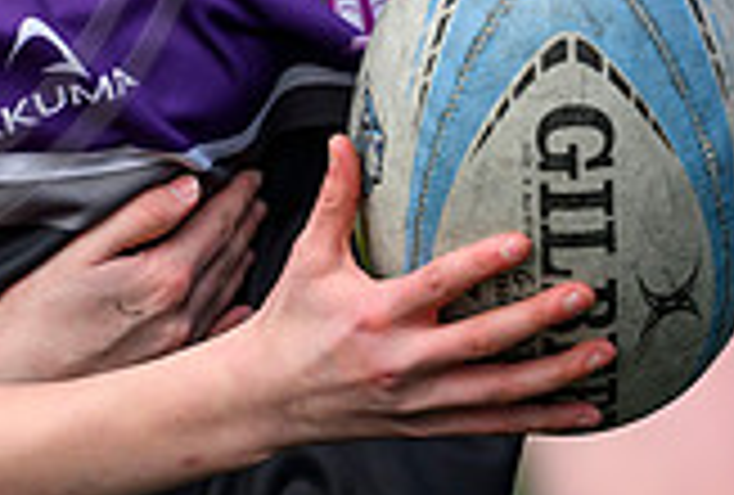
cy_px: -361
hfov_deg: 1.2
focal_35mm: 1730
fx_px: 35404
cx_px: 41
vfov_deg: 0.8
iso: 500
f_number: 3.2
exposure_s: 1/4000
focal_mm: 400
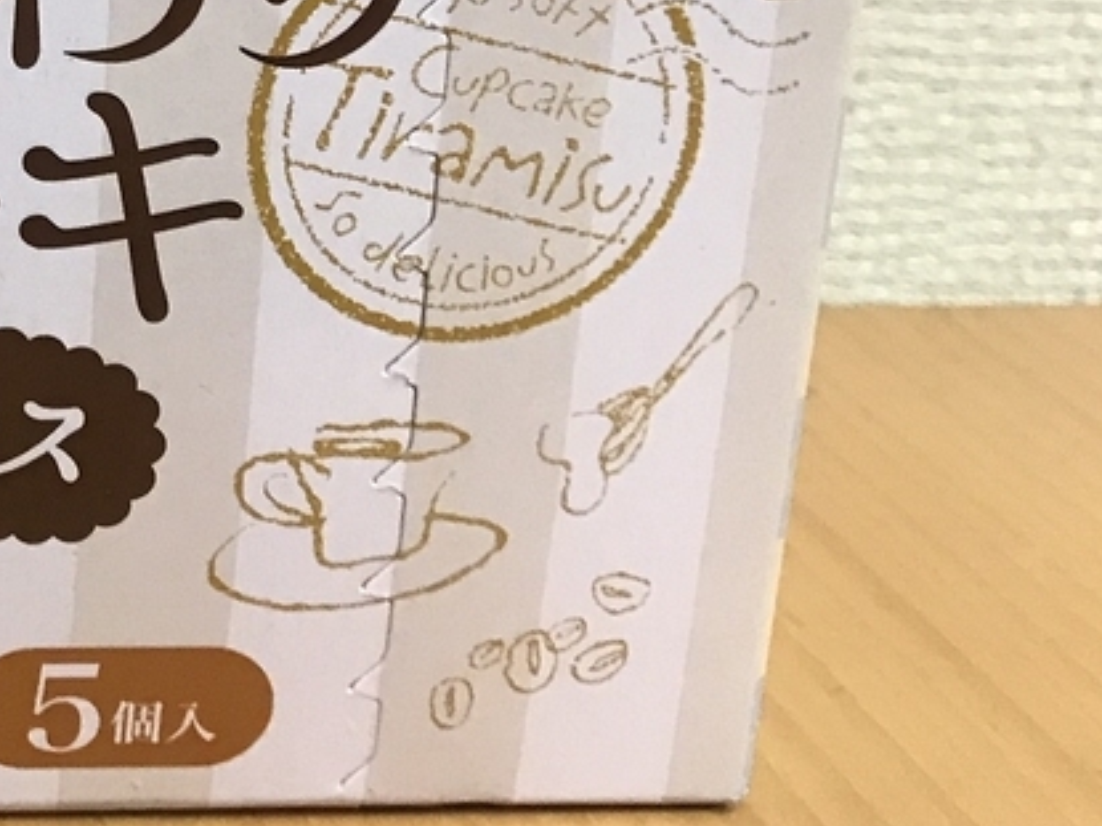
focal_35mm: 81
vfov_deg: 17.6
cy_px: -61
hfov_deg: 21.1
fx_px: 2578
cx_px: -465
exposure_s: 1/15
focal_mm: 3.99
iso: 64
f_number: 1.8
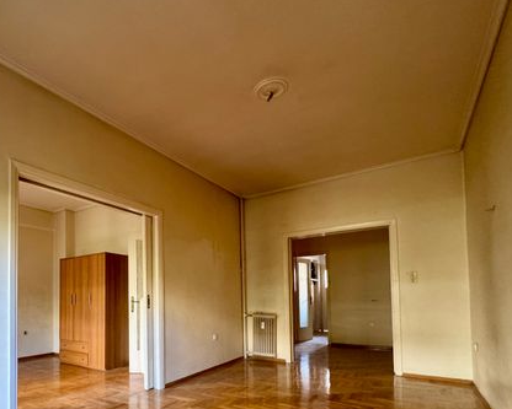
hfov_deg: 74.9
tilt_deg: +2.9
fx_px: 318
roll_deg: +1.1
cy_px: 290
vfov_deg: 62.9
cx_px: 165
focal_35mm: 21
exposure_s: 1/60
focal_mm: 2.22
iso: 400
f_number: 2.2
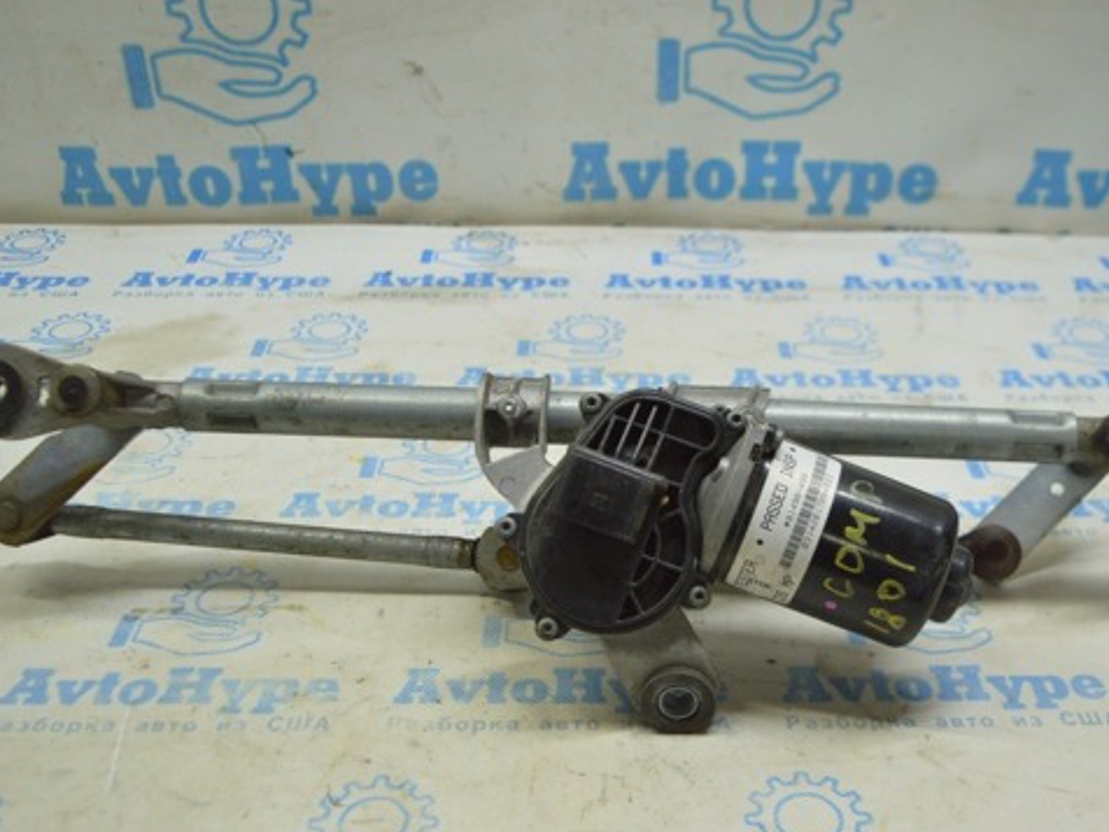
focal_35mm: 41
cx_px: 629
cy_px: 481
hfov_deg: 46.0
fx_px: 1302
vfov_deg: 35.3
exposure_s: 1/60
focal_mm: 21
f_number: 3.8
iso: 400
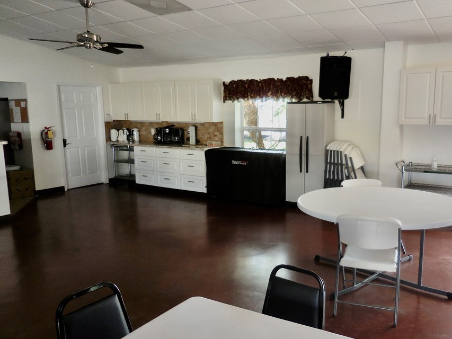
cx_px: 262
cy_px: 178
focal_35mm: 30
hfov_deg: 59.6
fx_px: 392
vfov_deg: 46.8
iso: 125
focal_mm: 4.5
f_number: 3.3
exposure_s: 1/40
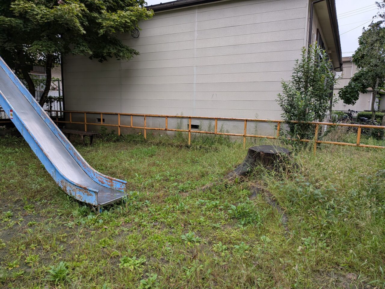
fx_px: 267
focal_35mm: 24
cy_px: 144
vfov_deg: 56.8
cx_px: 192
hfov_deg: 71.6
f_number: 1.7
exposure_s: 1/141
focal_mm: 4.53
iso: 28
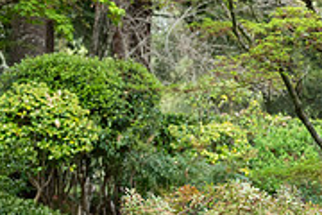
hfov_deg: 9.7
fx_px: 1869
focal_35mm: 209
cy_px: 198
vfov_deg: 6.6
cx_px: 408
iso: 1250
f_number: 6
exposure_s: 1/800
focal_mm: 65
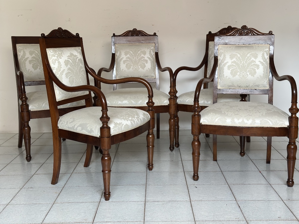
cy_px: 112
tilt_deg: -9.6
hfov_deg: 39.7
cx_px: 150
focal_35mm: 48
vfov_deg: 30.3
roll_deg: +2.0
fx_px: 415
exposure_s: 1/87
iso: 125
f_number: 1.78
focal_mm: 6.86
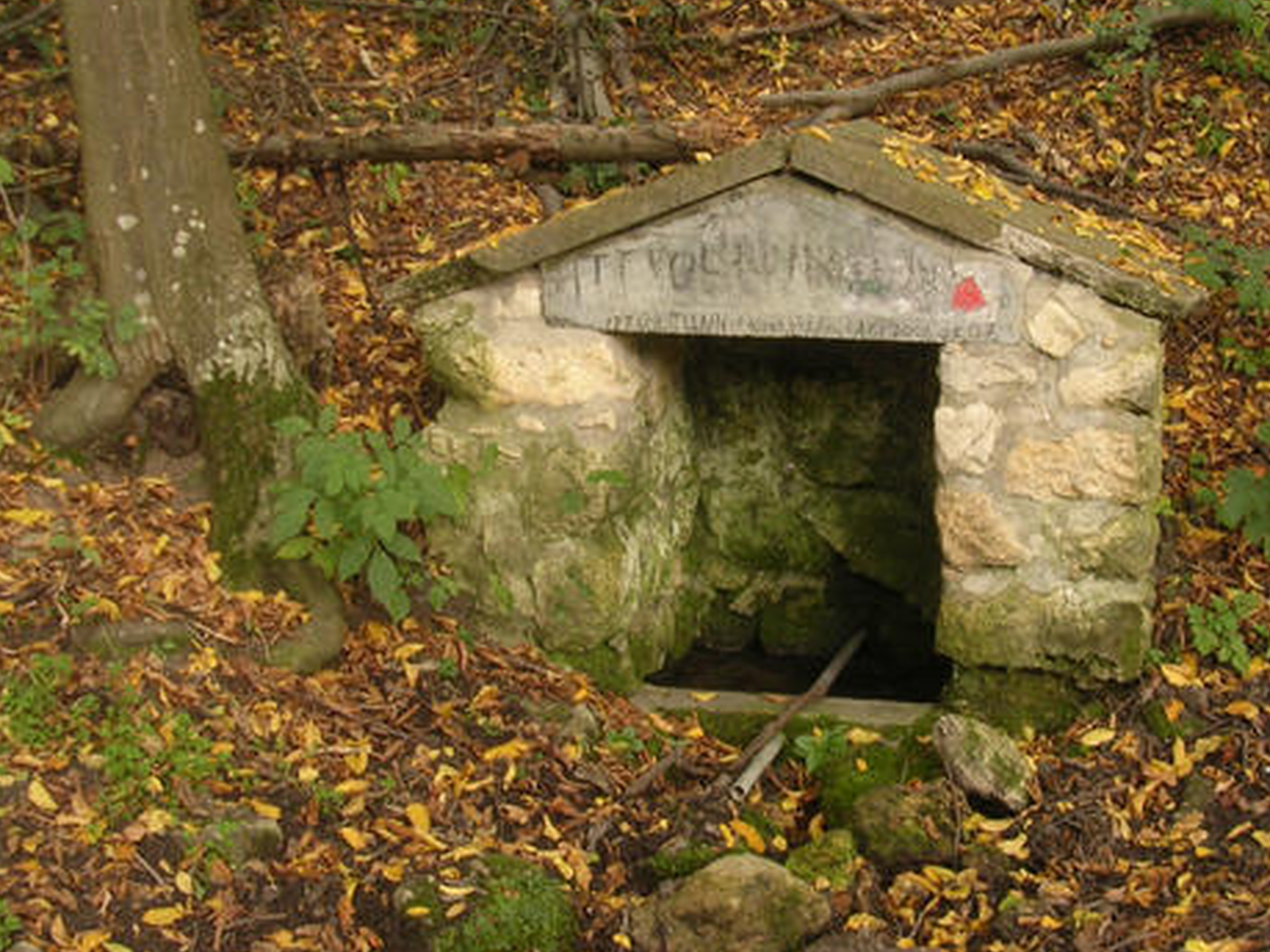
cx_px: 742
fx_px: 1944
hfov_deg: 36.1
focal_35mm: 53
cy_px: 382
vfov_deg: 27.5
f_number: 2.8
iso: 100
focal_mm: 5.8
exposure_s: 1/16.8
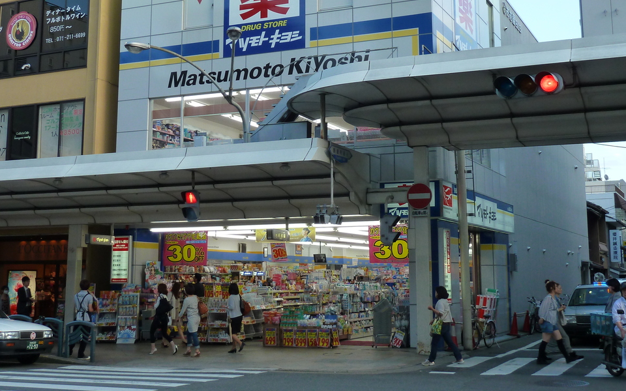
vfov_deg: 26.2
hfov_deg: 41.1
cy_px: 141
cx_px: 320
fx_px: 836
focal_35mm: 49
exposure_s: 1/125
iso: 125
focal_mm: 6.1
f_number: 3.6
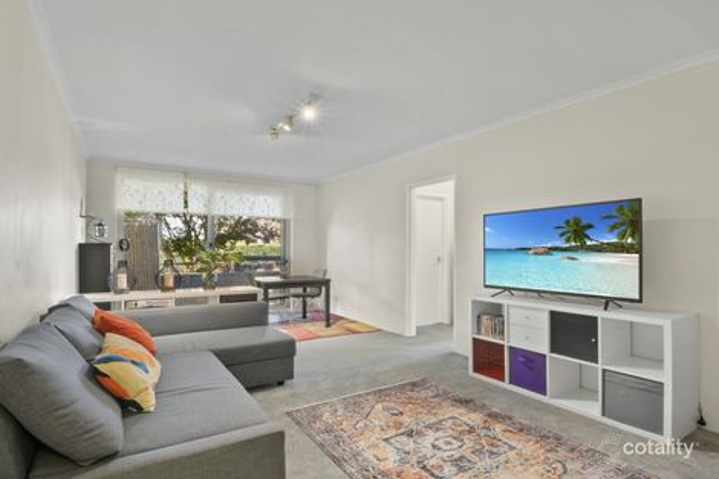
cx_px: 360
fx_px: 299
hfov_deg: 100.4
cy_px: 240
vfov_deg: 77.3
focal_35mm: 15
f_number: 11
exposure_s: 13
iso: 200
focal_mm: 10
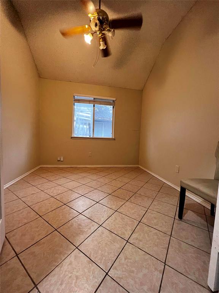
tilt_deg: -3.3
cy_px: 146
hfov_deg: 89.9
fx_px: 110
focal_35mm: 13
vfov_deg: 106.2
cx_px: 110
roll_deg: -2.5
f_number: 1.8
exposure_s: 1/60
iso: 640
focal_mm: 1.57
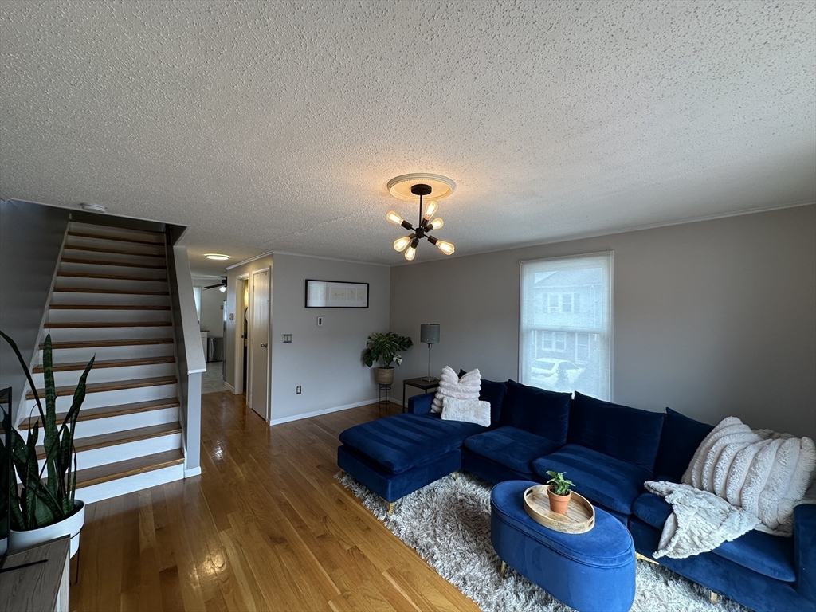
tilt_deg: +0.9
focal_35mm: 14
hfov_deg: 102.1
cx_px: 408
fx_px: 330
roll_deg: -0.2
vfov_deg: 85.7
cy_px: 306
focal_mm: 2.22
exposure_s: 1/120
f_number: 2.2
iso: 64
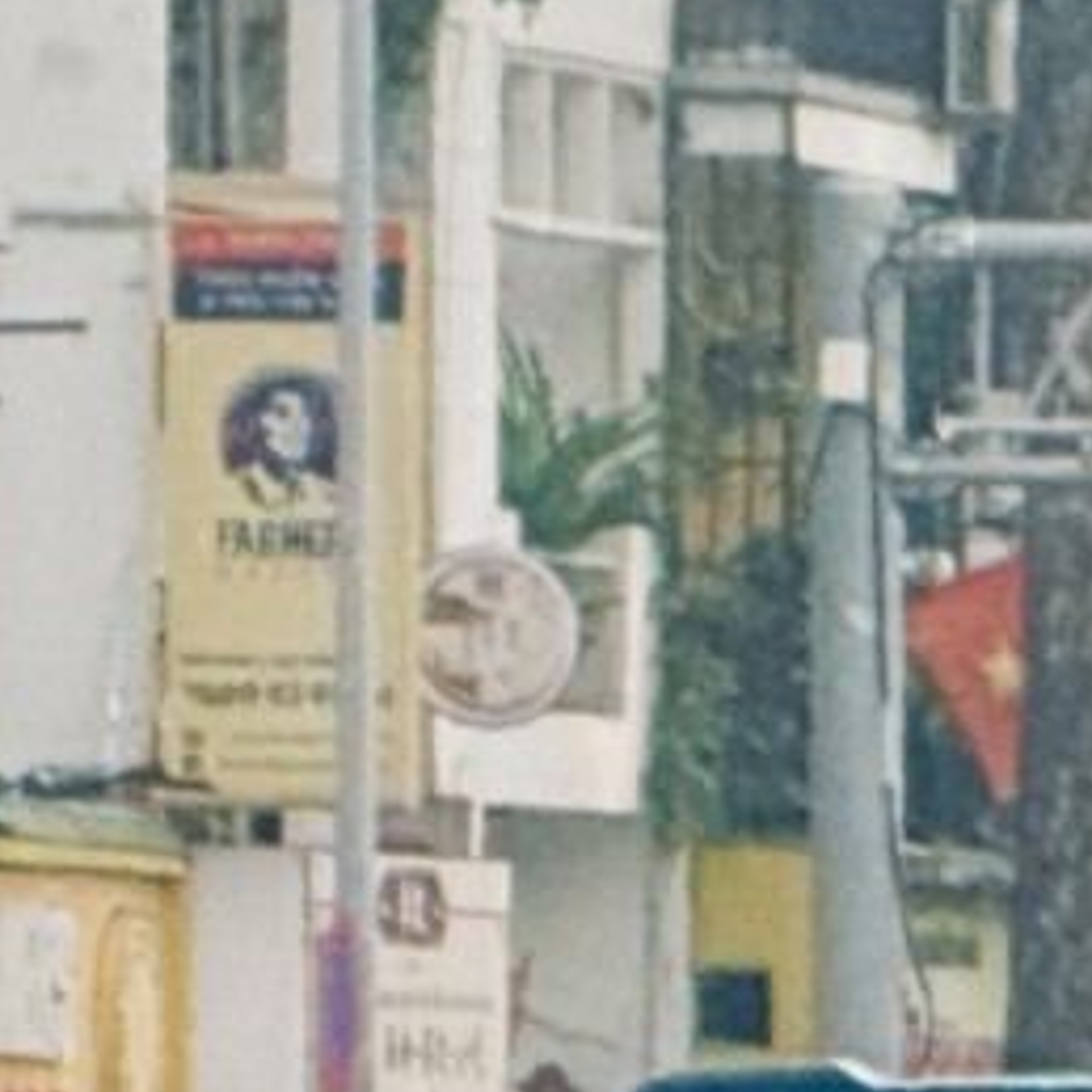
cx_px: 4347
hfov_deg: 1.7
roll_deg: -1.2
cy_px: 2981
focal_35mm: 1049
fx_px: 37439
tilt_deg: -1.7
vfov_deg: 1.7
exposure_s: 1/1114
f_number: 2.8
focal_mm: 15.66
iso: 50
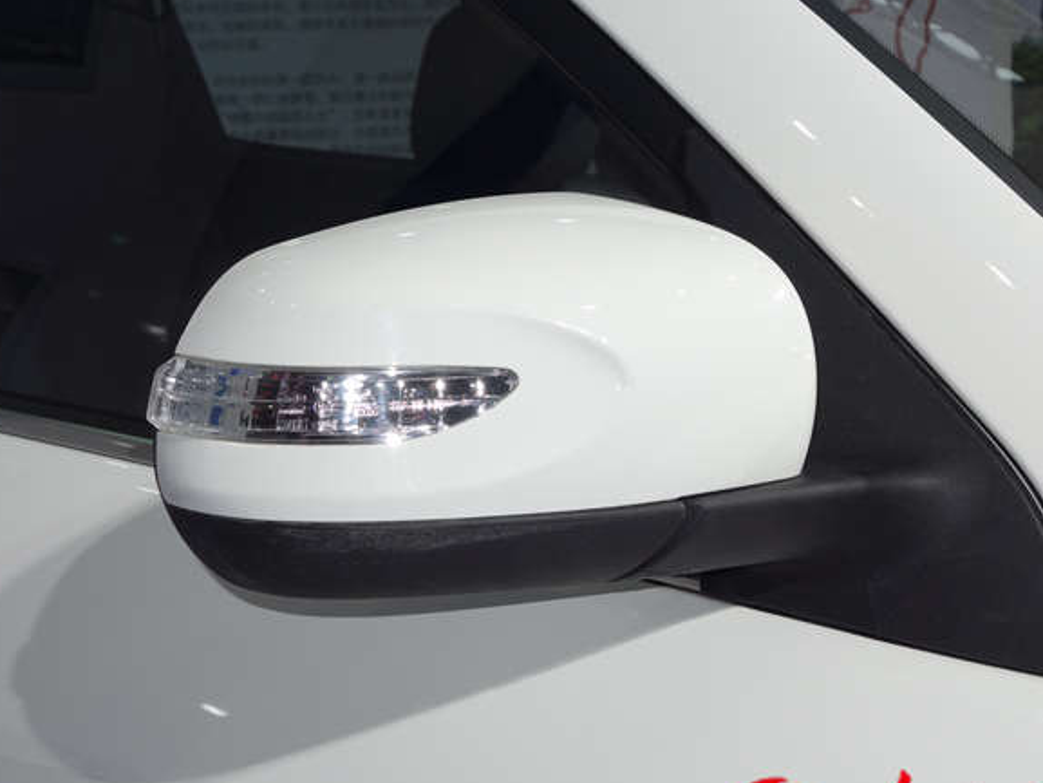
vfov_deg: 21.6
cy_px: 467
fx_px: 2049
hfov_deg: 28.5
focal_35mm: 68
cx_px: 580
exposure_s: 1/125
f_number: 5.6
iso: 125
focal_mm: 18.88
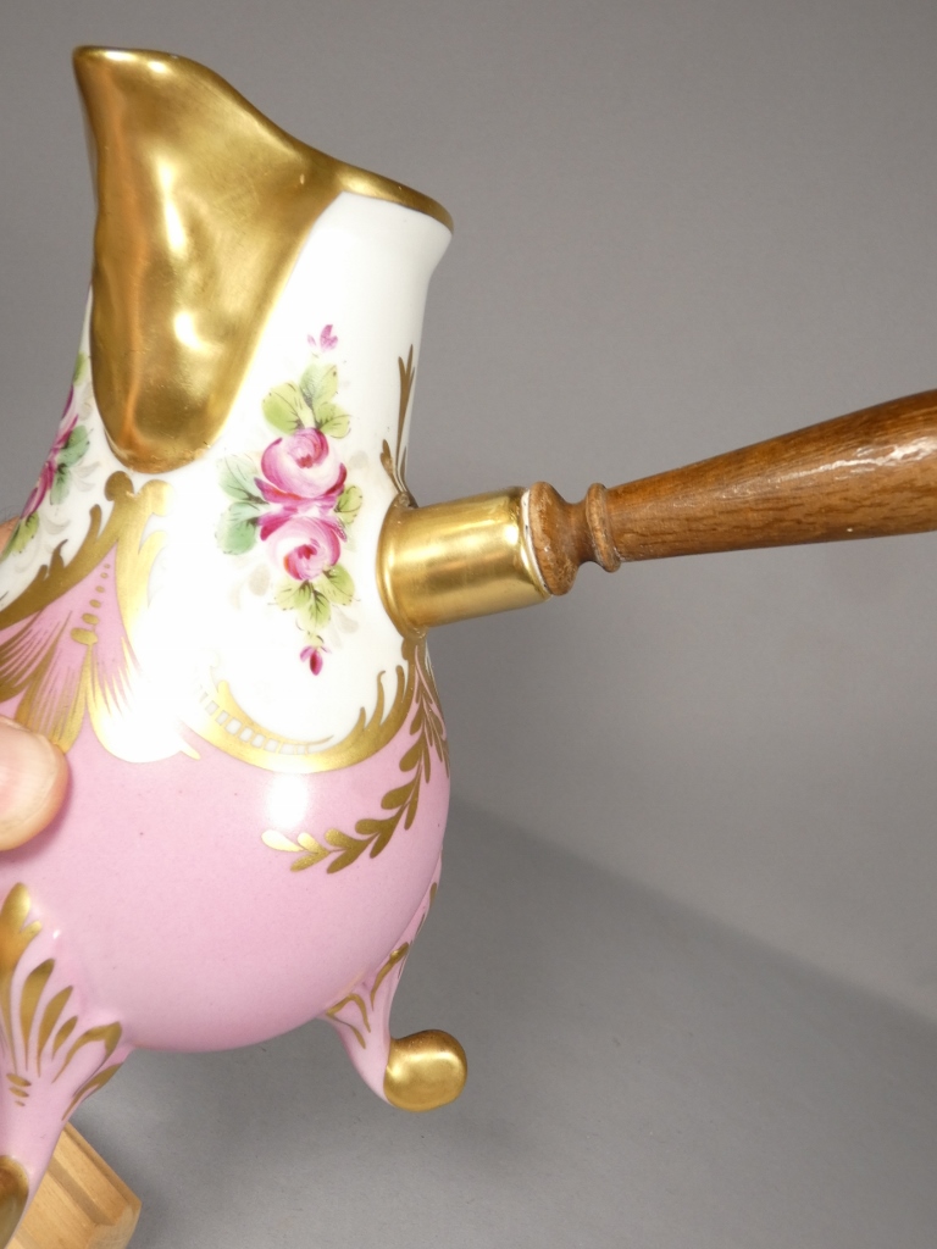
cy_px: 624
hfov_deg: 45.4
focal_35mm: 31
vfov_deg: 58.4
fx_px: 1119
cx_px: 468
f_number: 3.3
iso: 160
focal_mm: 5.5
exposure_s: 1/125
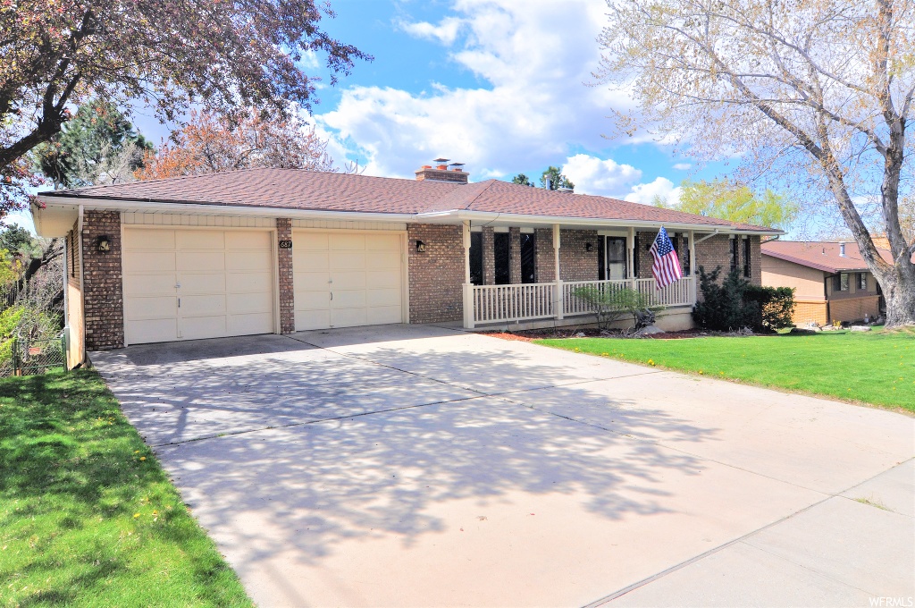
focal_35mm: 21
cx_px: 458
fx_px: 533
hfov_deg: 81.3
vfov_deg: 59.4
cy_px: 304
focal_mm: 14
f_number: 9
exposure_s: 1/320
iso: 200
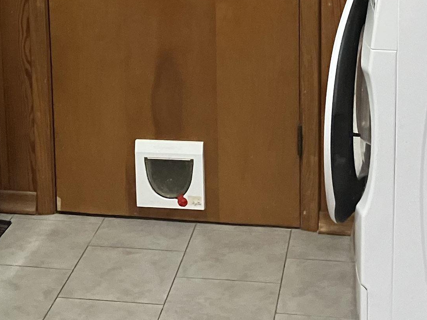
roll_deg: +1.3
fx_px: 975
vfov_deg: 17.9
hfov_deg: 24.7
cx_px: 211
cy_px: -43
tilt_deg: -9.3
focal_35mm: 79
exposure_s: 1/30
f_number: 1.8
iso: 640
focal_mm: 3.99
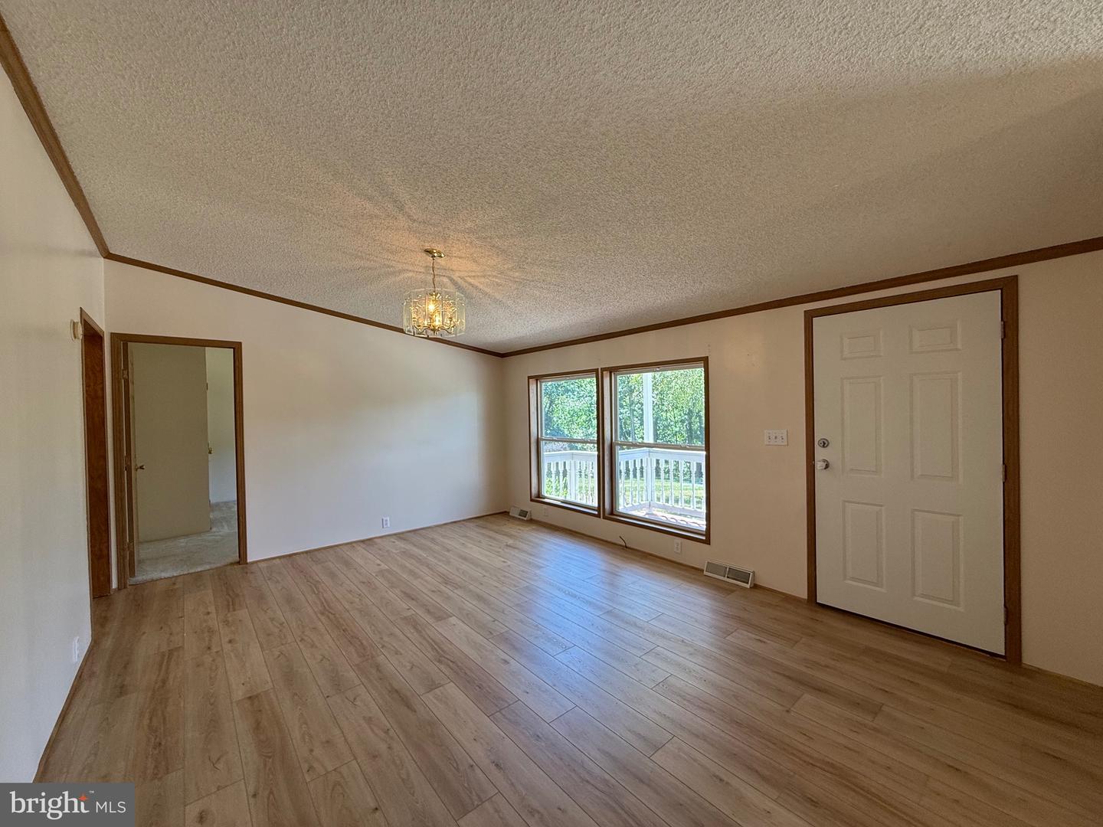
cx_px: 552
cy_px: 414
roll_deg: +1.7
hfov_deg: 102.1
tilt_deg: +0.4
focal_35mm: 14
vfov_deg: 85.7
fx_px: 446
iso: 100
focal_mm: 2.22
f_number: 2.2
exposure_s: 1/120
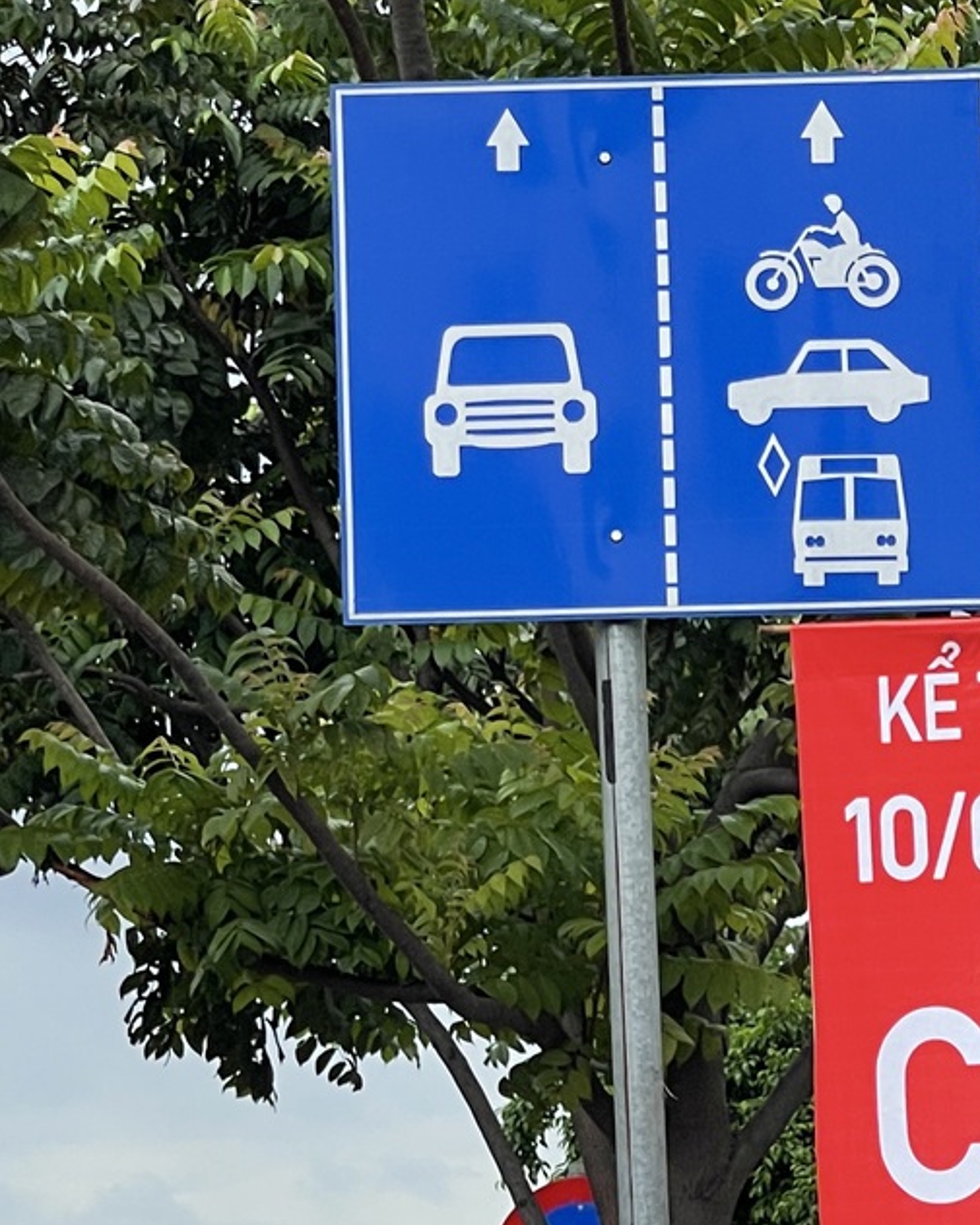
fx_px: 7177
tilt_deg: +4.2
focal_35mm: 198
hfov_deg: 7.8
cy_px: 1044
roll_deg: +2.3
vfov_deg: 9.7
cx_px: 202
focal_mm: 7.5
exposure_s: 1/544
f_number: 2.2
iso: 20
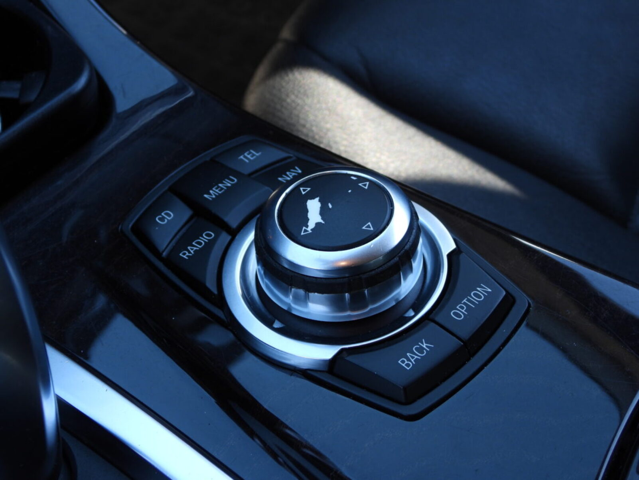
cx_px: 320
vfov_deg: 24.4
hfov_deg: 32.2
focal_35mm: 60
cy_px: 240
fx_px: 1108
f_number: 3.5
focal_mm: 10.7
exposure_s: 1/60
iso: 100
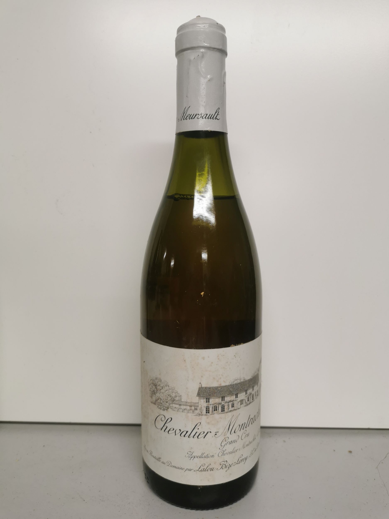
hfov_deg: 51.4
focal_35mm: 27
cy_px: 260
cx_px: 194
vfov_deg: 65.3
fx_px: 405
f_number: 1.8
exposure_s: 1/100
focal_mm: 5.58
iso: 100
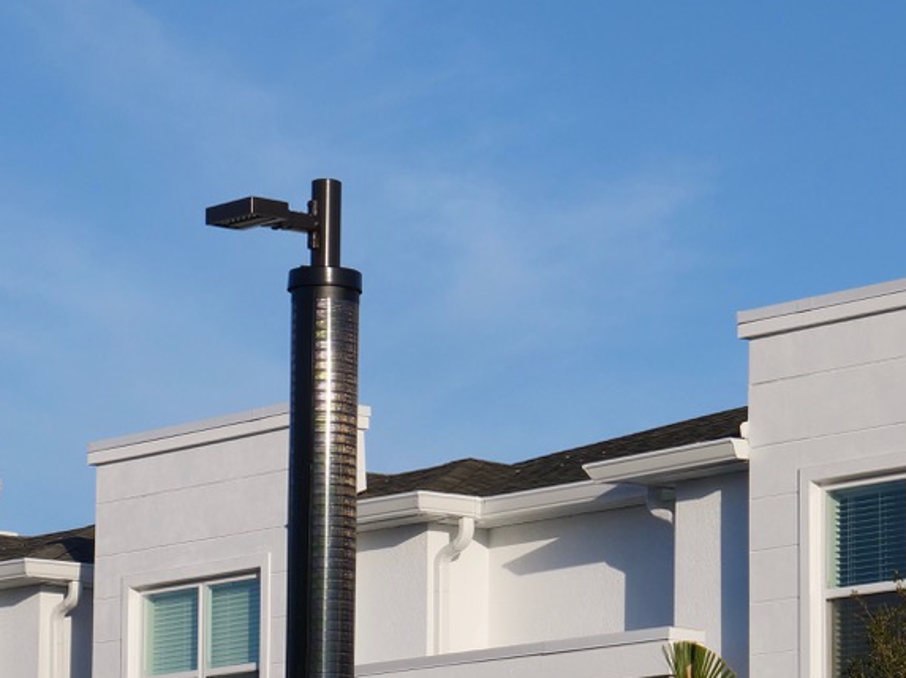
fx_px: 3976
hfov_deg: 12.9
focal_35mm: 152
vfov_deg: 9.7
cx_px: 742
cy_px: 670
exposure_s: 1/640
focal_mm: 34
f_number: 9
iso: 200
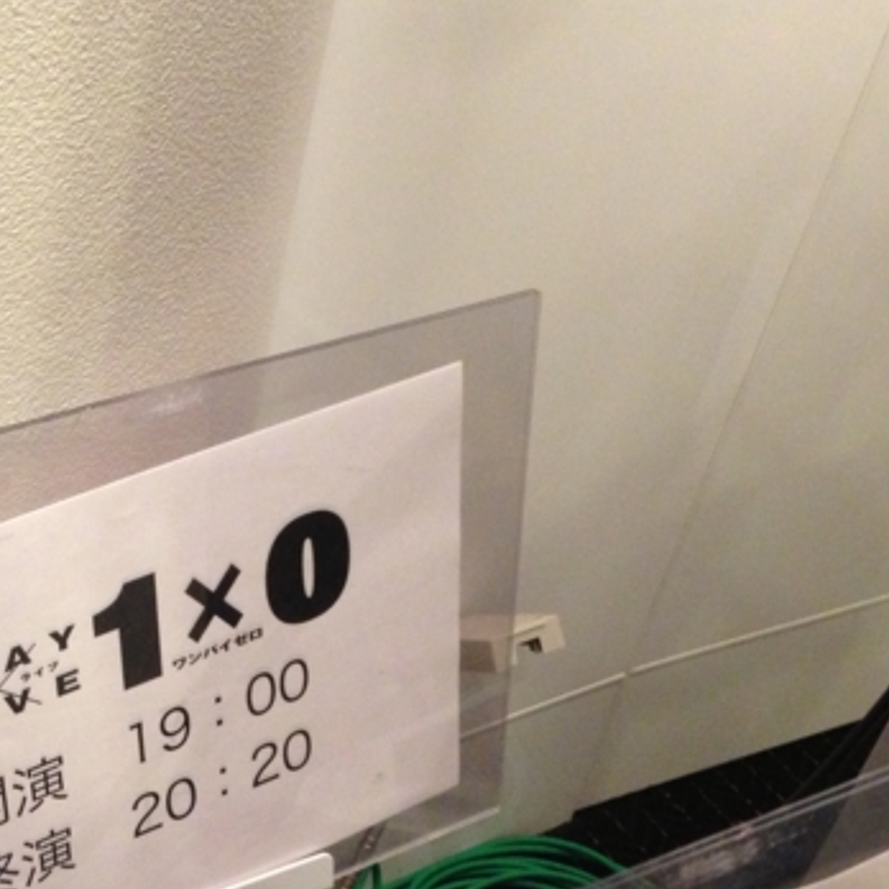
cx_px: 194
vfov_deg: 25.4
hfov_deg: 25.3
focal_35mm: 67
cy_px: 669
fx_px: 1947
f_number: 2.4
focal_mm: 4.13
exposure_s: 1/20
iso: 320
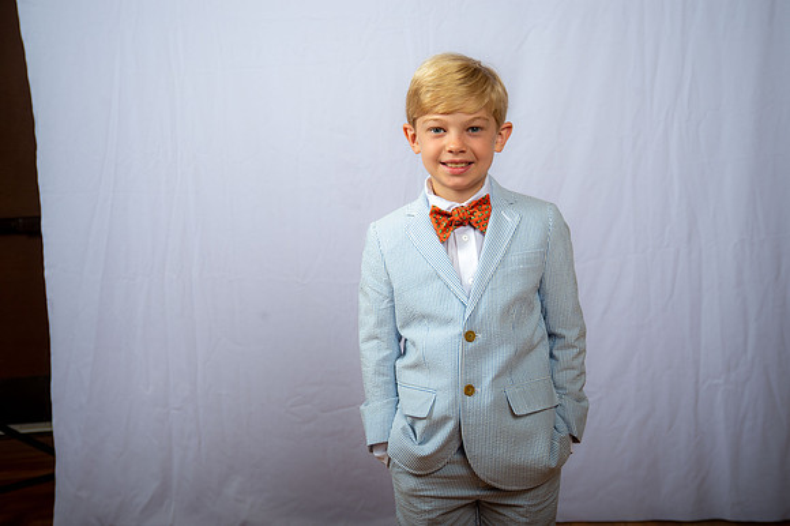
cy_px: 263
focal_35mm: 52
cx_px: 395
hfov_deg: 38.2
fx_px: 1140
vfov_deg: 26.0
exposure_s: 1/200
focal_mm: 52
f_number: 6.3
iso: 250
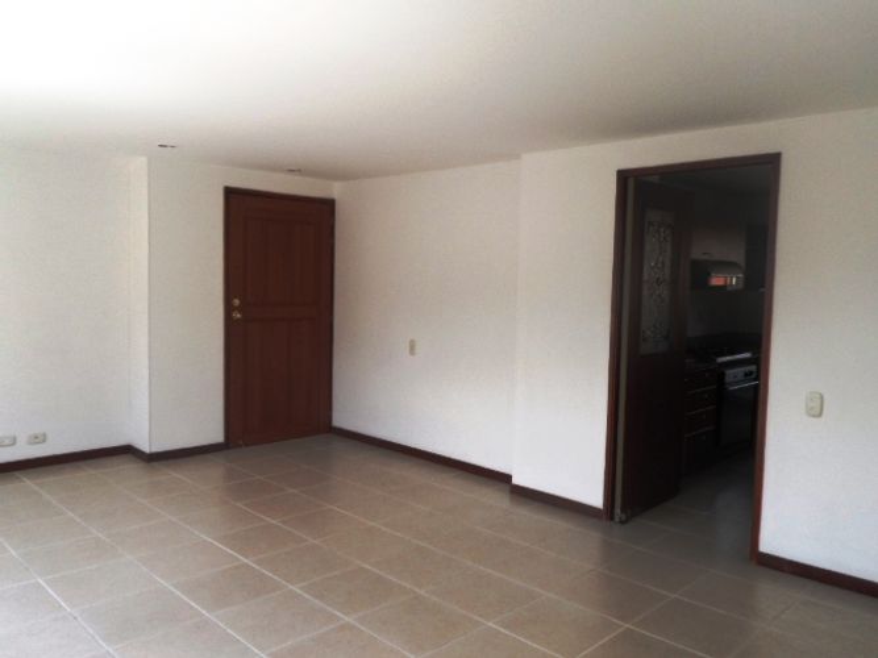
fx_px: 710
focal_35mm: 28
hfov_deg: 63.5
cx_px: 439
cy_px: 329
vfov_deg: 49.7
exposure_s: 1/180
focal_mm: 4.9
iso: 80
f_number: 3.1
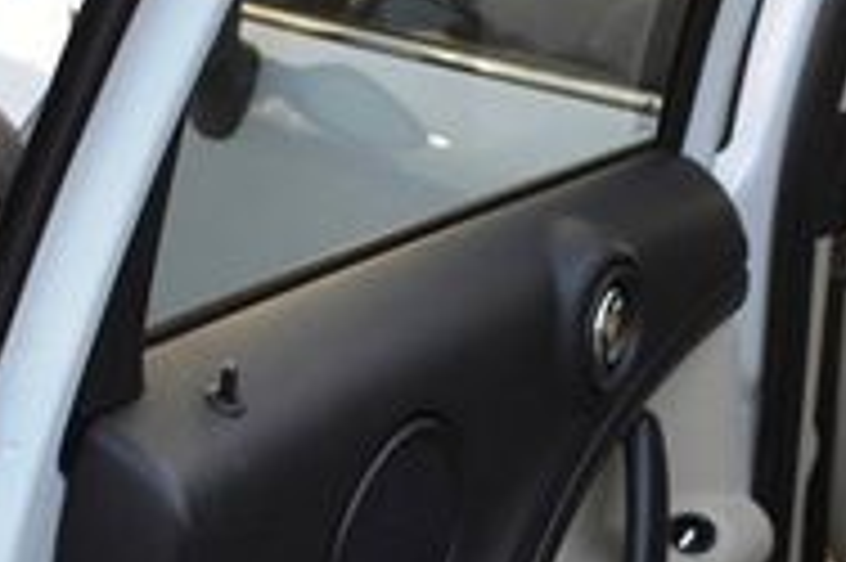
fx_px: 2160
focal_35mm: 92
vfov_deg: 14.7
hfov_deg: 21.9
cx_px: 680
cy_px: 461
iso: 800
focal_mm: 18
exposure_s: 1/125
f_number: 3.5
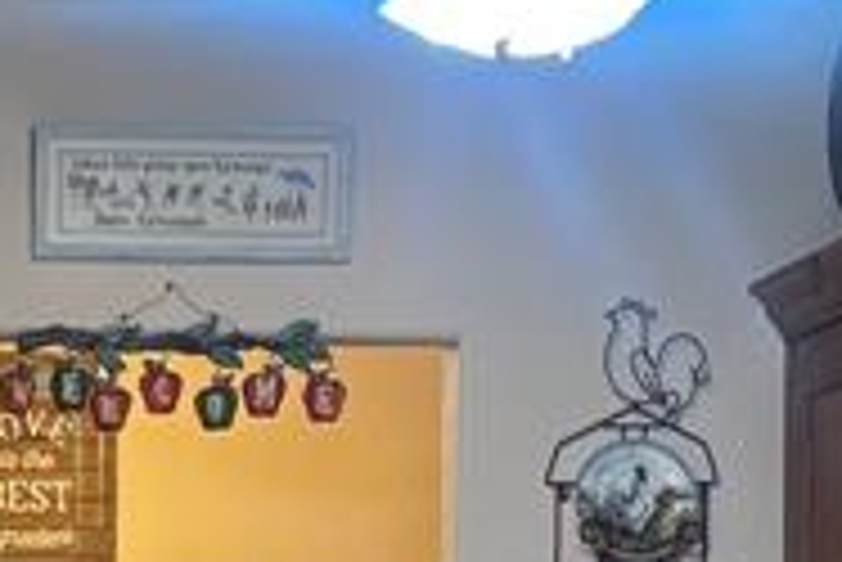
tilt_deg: -2.3
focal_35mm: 148
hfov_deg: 13.5
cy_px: 1052
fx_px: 3464
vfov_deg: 8.9
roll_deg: +0.1
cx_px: -117
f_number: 1.6
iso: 125
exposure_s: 1/60
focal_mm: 5.96
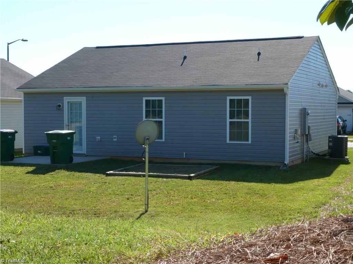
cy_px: 132
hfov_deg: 31.7
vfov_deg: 24.0
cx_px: 176
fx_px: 622
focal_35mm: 61
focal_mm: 10.9
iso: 100
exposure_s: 1/320
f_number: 4.5
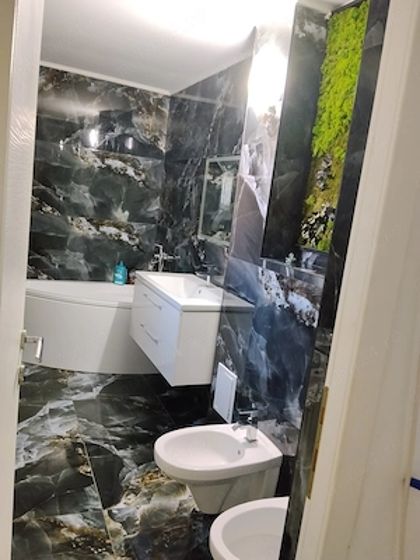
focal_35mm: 29
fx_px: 469
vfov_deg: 61.7
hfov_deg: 48.2
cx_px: 210
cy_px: 280
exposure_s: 1/20
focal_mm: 4.22
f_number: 1.8
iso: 400
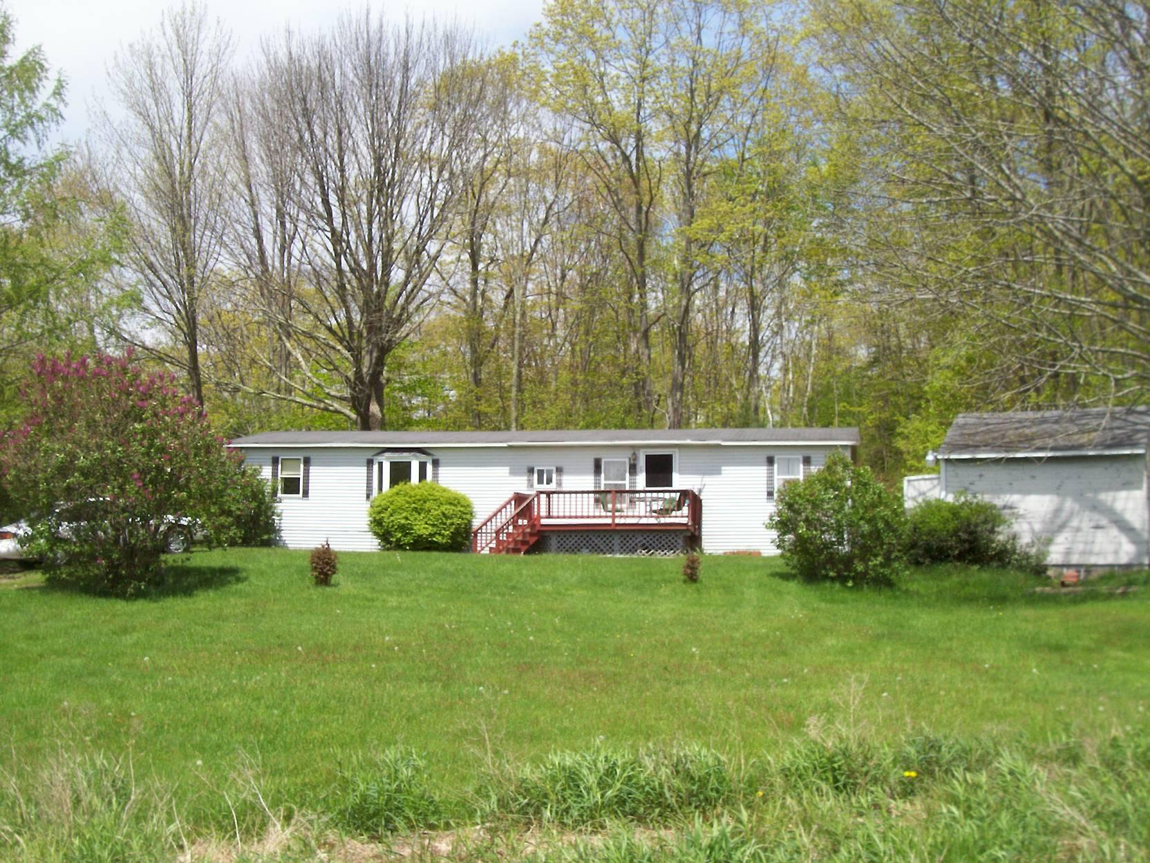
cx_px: 575
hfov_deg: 44.8
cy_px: 432
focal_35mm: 42
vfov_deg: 34.3
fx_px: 1395
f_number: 5.6
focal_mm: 7
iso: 80
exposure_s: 1/404
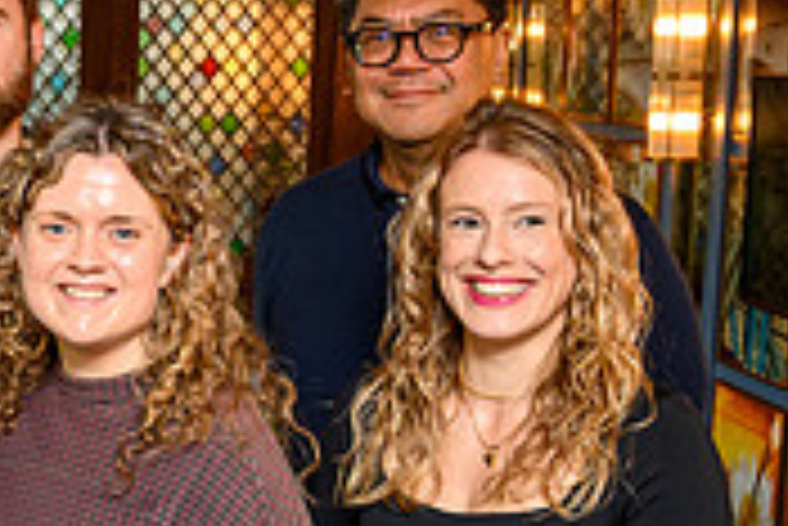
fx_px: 2037
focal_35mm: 93
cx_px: -306
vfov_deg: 14.7
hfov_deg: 19.7
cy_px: 344
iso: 2000
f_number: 5
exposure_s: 1/200
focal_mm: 28
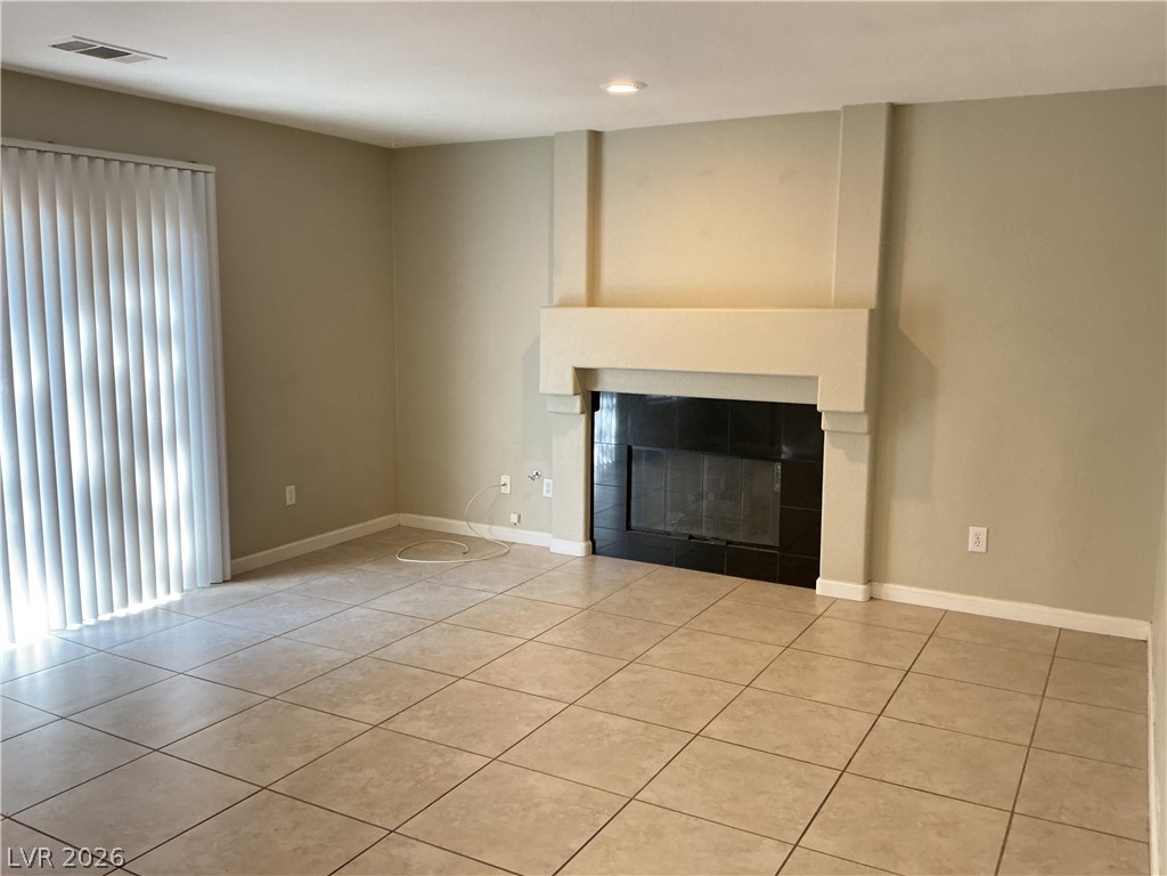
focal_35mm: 29
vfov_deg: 48.2
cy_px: 438
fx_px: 978
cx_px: 584
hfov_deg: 61.7
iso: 320
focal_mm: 3
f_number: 1.8
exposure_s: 1/40
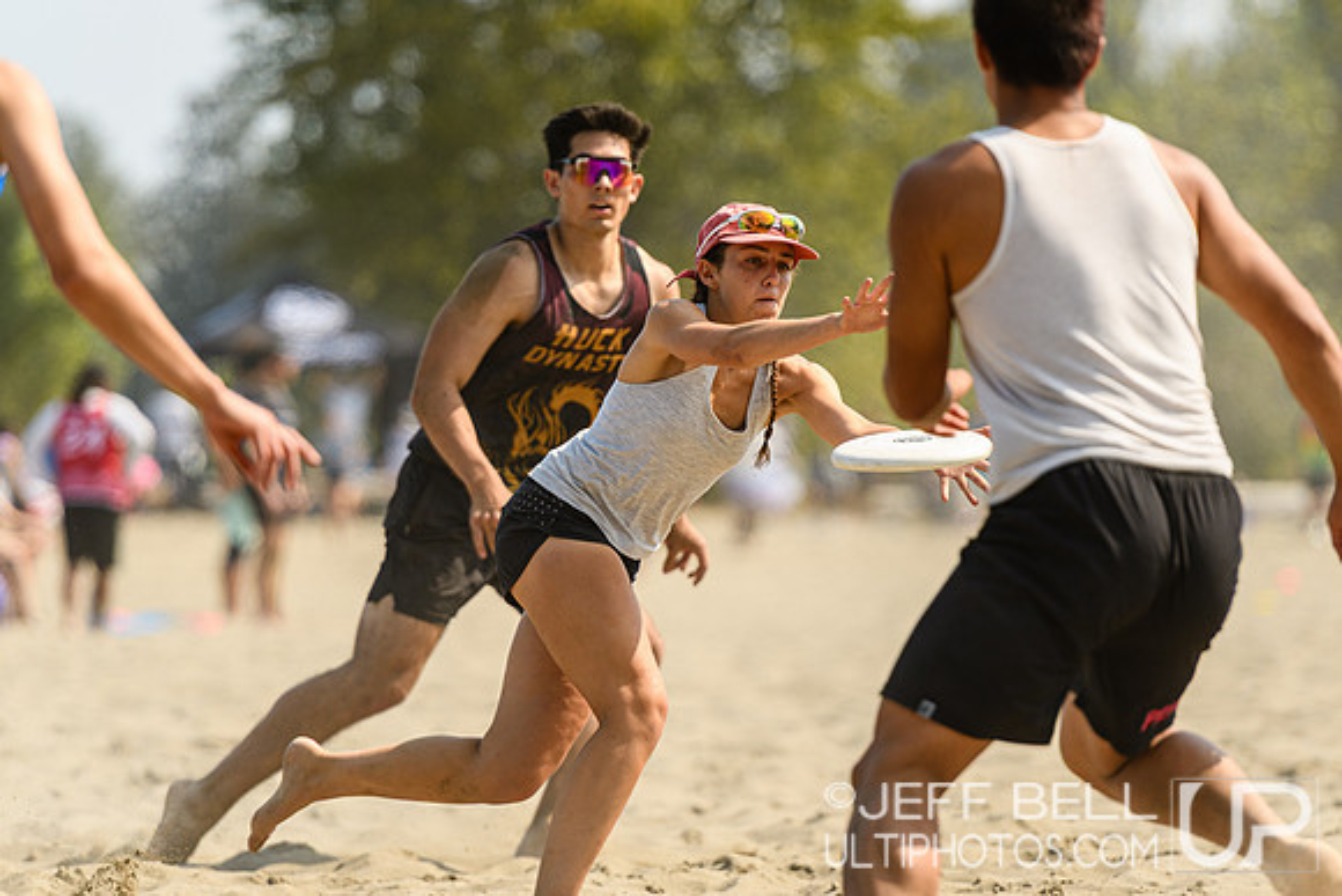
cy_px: 448
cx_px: 671
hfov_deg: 6.9
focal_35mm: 300
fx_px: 11185
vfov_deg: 4.6
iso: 100
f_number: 3.2
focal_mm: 200
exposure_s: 1/1250
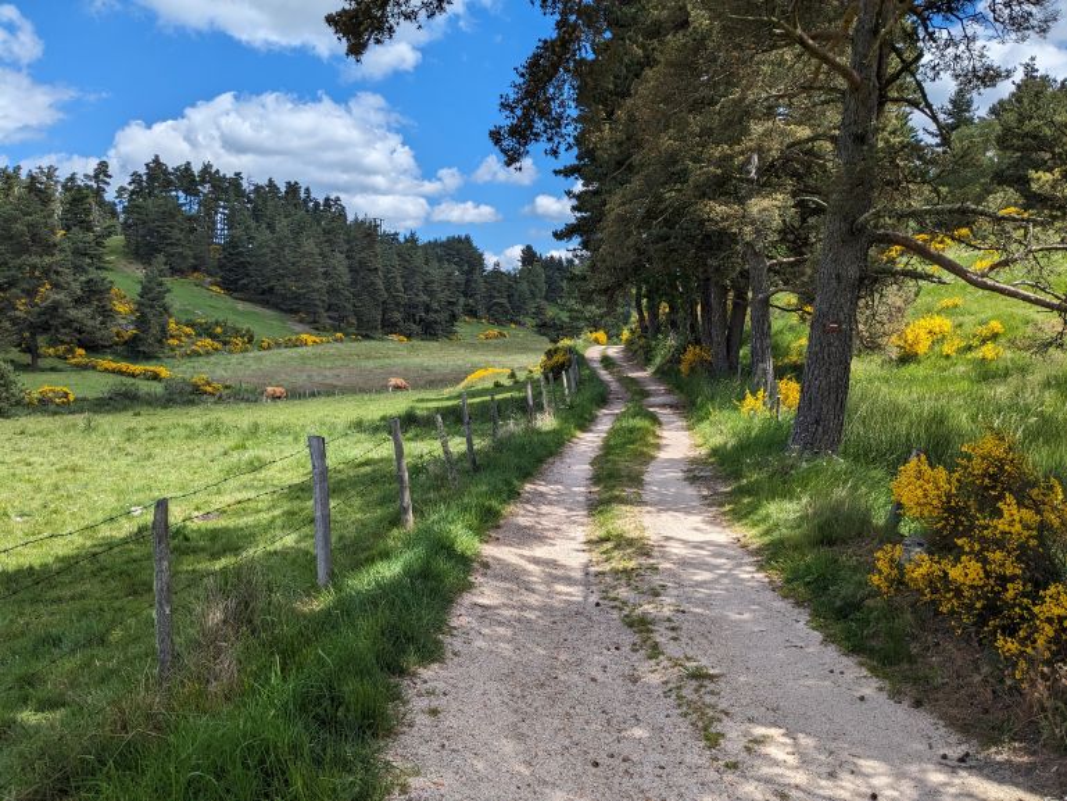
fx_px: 832
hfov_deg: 65.3
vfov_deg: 51.4
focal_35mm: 27
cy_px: 400
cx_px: 534
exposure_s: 1/3344
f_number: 1.73
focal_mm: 4.38
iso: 58
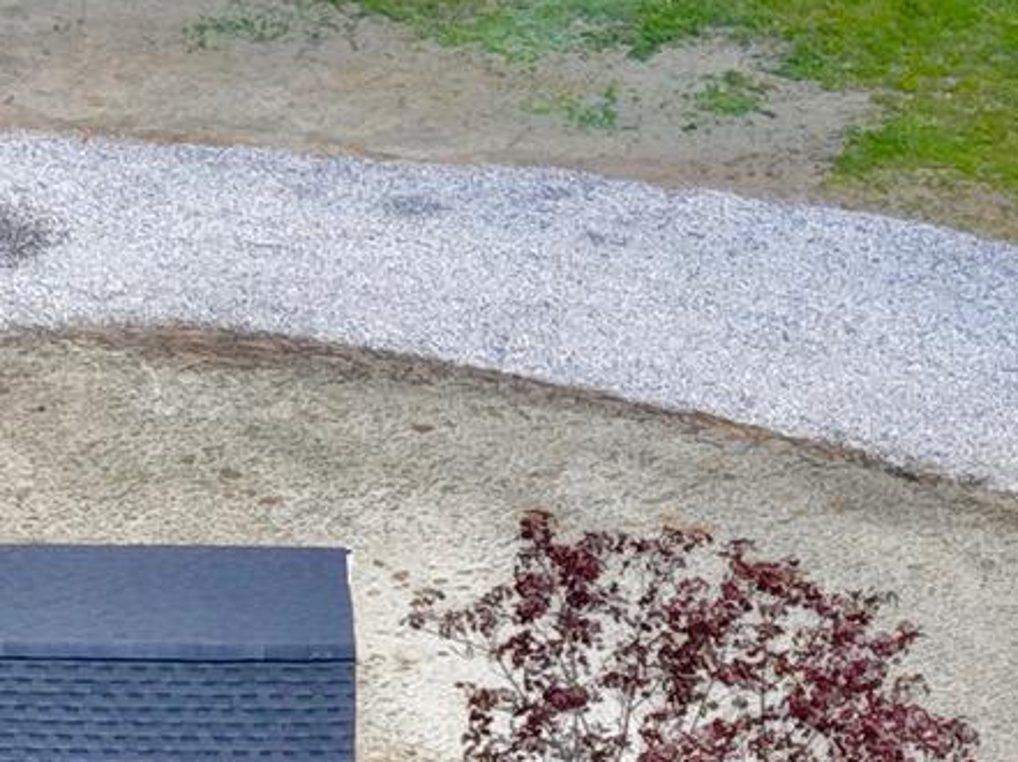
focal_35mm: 781
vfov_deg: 1.9
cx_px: -337
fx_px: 22949
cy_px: 977
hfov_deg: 2.5
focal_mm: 40
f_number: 2.8
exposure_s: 1/320
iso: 100
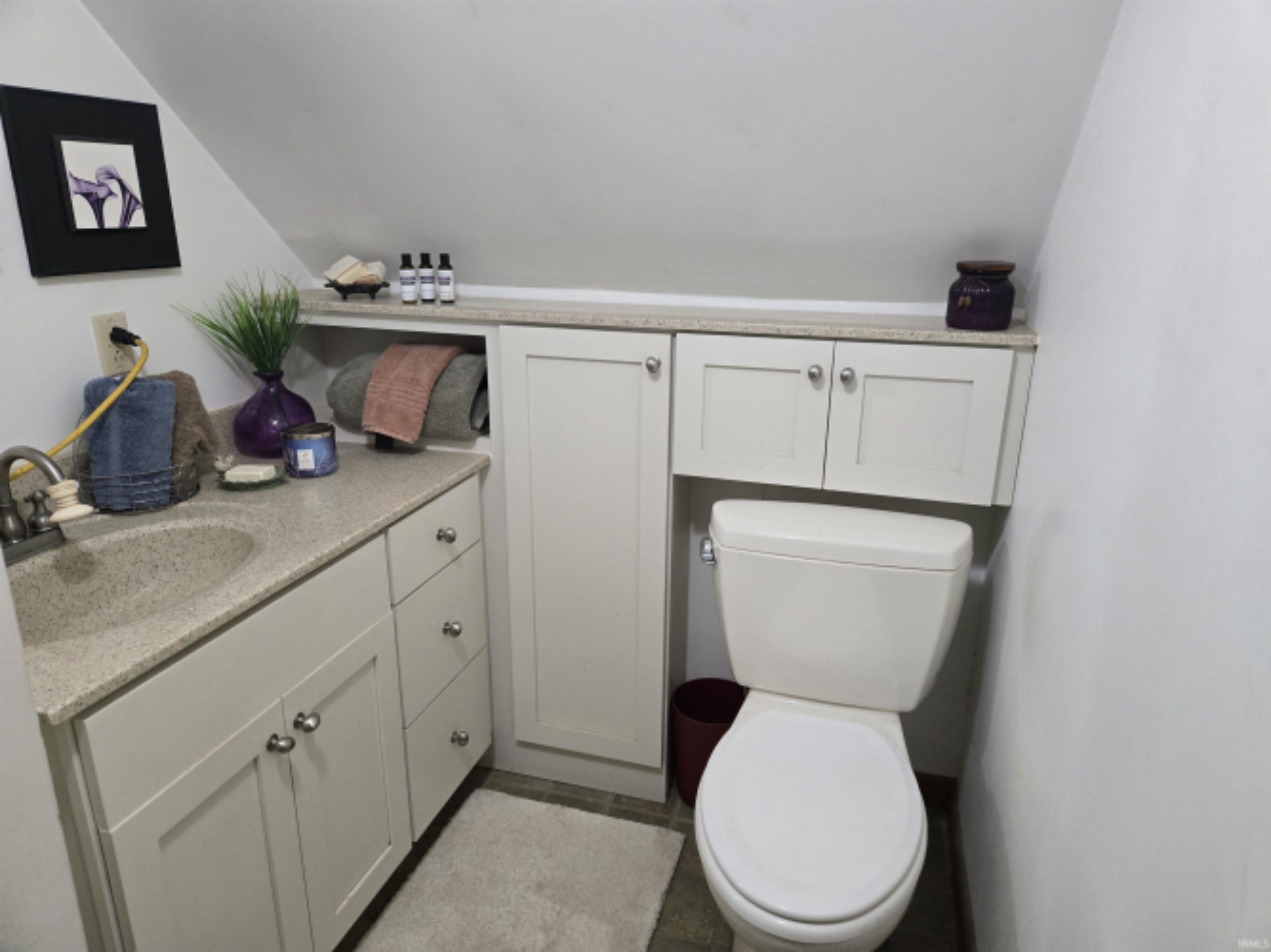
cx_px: 636
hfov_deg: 73.9
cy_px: 476
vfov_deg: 58.9
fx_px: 844
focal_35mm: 23
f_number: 1.8
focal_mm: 5.4
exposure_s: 1/120
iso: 800
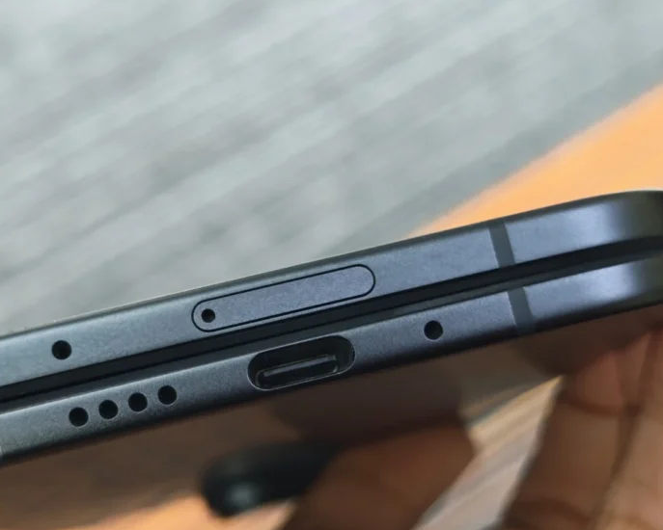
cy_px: 316
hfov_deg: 23.5
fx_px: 1590
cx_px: 290
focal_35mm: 81
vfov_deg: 18.9
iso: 200
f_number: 1.6
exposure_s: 1/50
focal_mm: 5.4
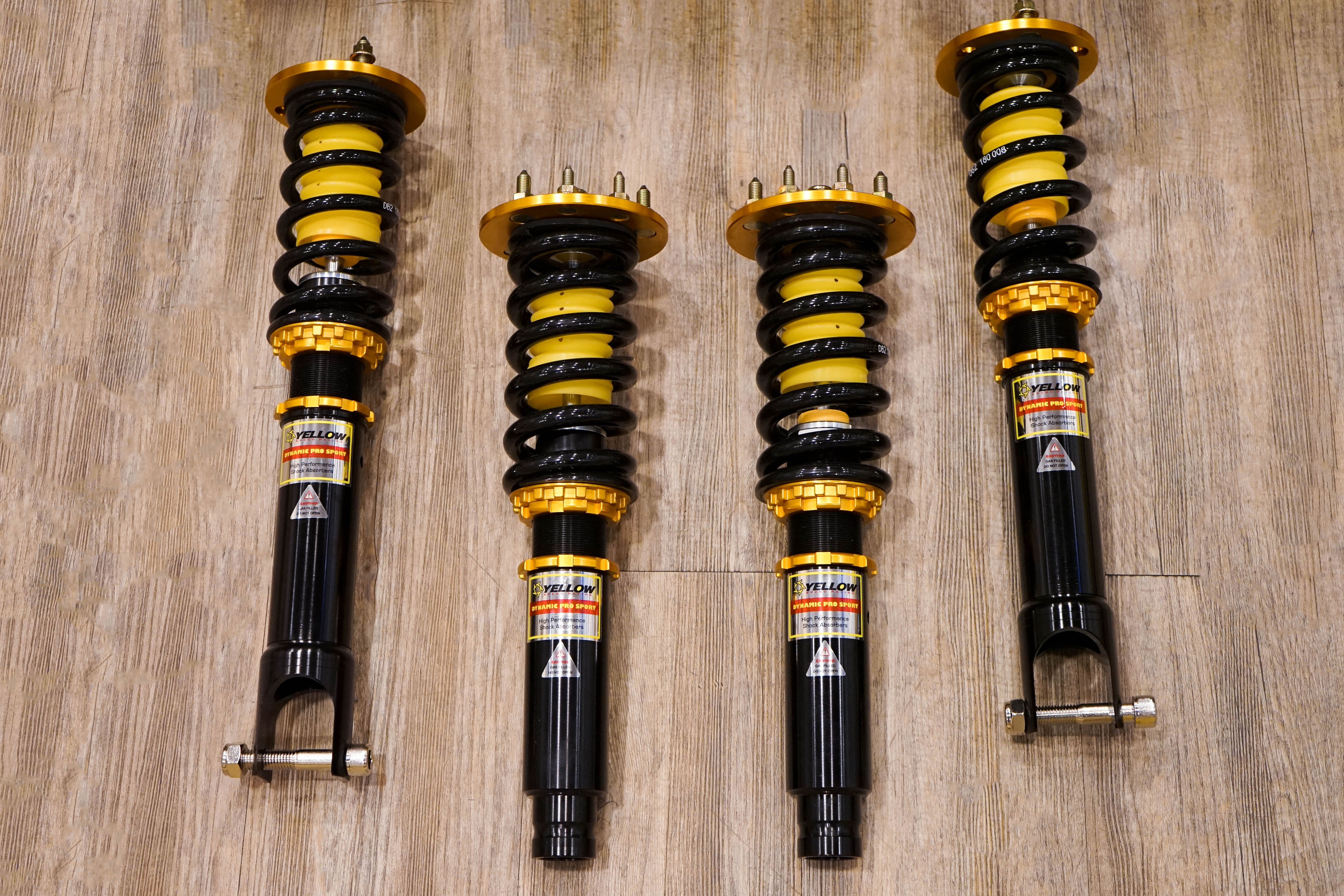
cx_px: 672
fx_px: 1867
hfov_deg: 39.6
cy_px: 448
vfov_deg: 27.0
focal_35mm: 50
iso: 2500
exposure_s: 1/50
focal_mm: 50
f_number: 4.5
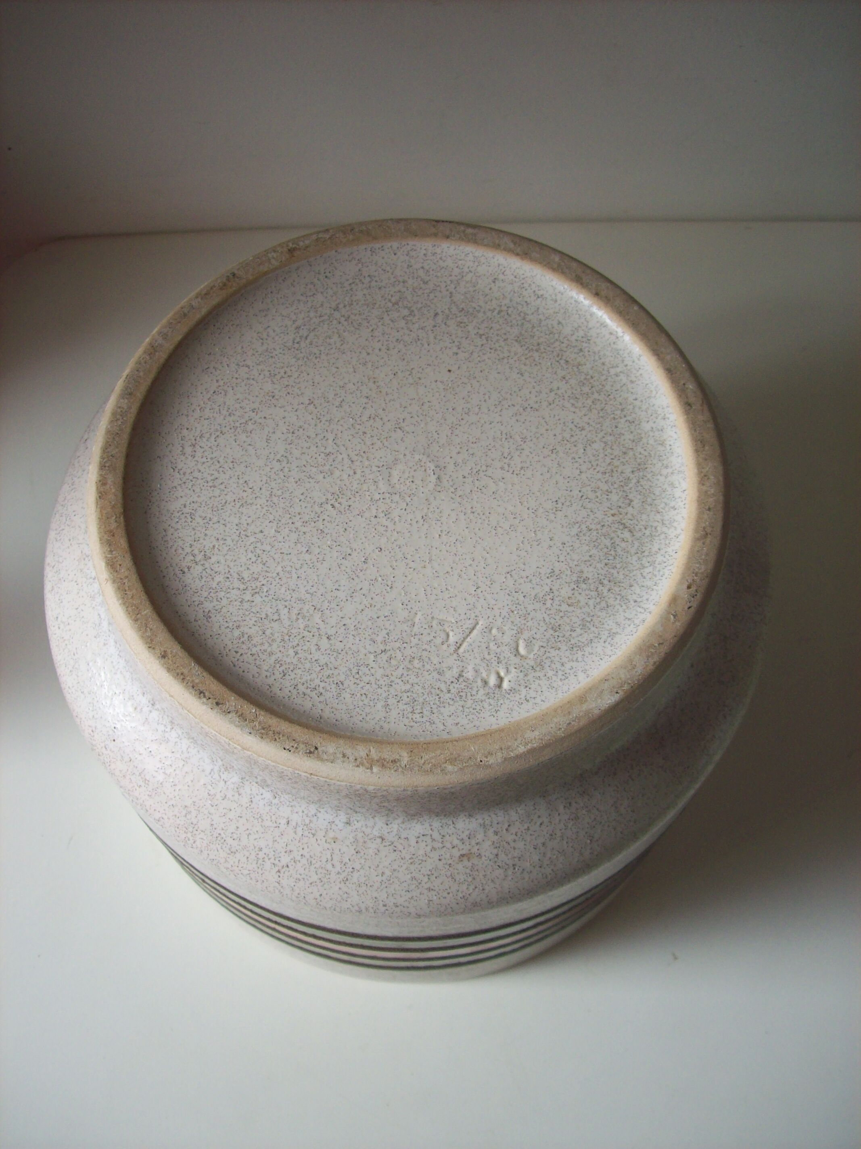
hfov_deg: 39.6
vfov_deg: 51.4
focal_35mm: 36
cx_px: 430
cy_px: 574
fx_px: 1195
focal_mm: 6
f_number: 2.7
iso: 80
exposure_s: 1/111
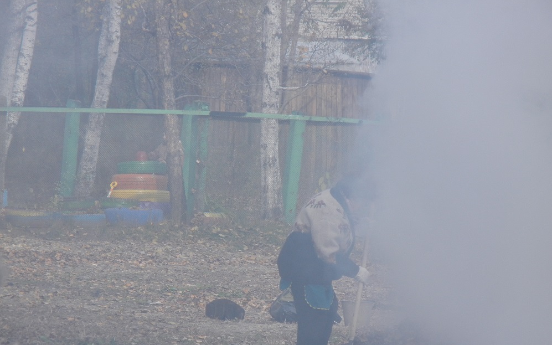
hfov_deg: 6.6
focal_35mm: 319
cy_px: 203
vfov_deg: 4.1
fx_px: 4799
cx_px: 276
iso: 160
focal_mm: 54
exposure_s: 1/238
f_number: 5.6
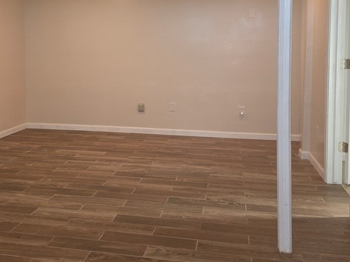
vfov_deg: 32.9
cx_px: 137
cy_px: 66
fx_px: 435
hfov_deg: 43.6
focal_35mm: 43
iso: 125
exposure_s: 1/20
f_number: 1.7
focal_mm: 6.3
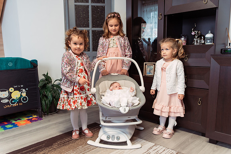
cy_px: 77
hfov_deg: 60.3
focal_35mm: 31
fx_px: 199
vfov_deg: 42.3
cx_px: 116
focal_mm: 31
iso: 800
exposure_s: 1/125
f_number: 3.2
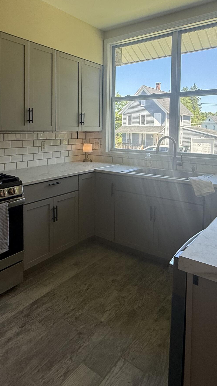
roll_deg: -0.1
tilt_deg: -2.3
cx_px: 82
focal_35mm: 26
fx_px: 266
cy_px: 142
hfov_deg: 44.1
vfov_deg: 70.6
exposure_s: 1/217
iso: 64
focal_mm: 2.22
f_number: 2.2
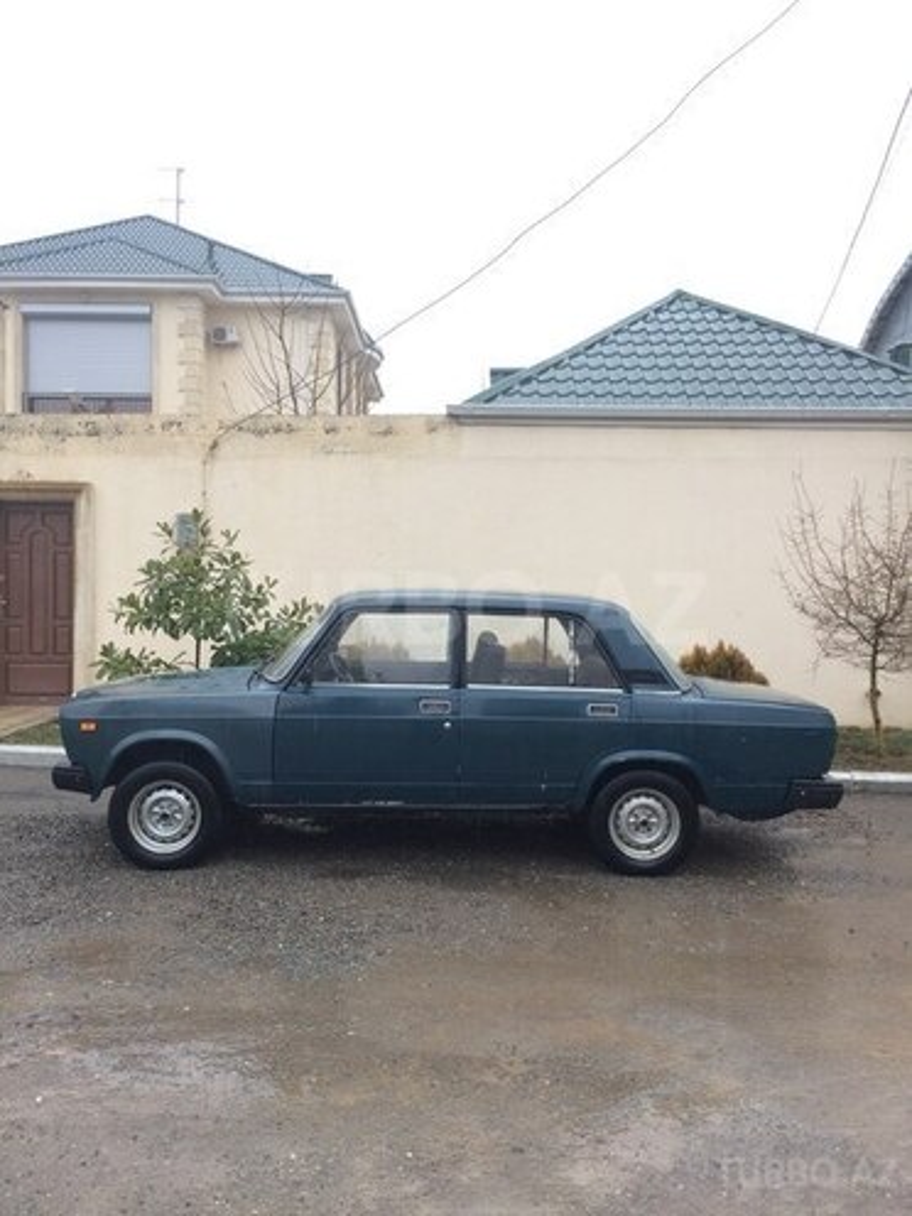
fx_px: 1019
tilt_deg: -2.4
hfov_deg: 48.2
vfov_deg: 61.7
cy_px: 608
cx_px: 456
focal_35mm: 29
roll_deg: -0.5
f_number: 2.2
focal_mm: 4.15
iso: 40
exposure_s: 1/100
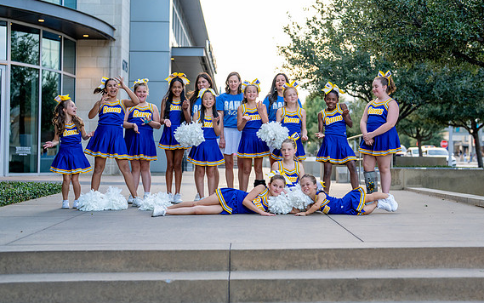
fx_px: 752
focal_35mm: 57
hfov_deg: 35.7
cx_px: 262
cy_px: 139
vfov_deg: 22.8
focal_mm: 50
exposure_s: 1/400
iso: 640
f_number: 2
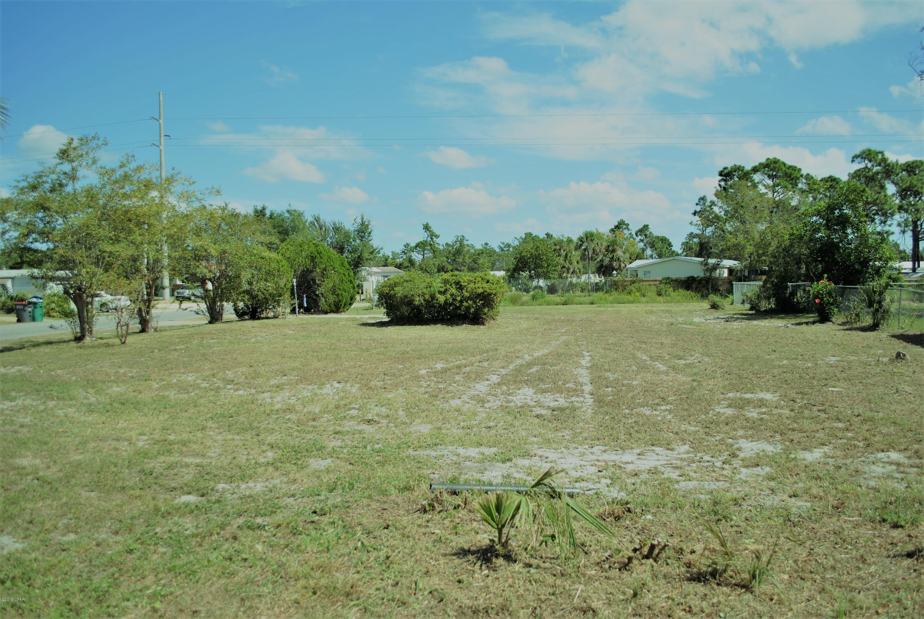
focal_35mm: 27
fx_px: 694
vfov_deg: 48.0
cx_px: 462
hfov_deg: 67.3
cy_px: 310
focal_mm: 18
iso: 100
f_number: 3.5
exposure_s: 1/1000
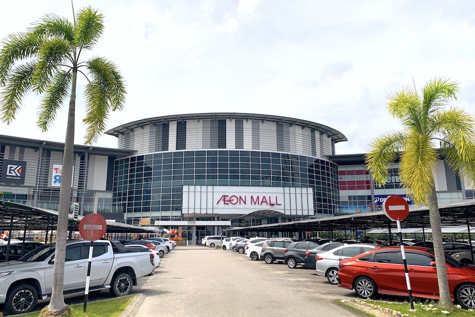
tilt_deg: +12.5
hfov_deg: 65.5
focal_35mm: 28
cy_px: 158
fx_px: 369
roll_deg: +0.2
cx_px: 230
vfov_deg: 46.4
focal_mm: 4.25
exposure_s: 1/4902
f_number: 1.8
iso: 25
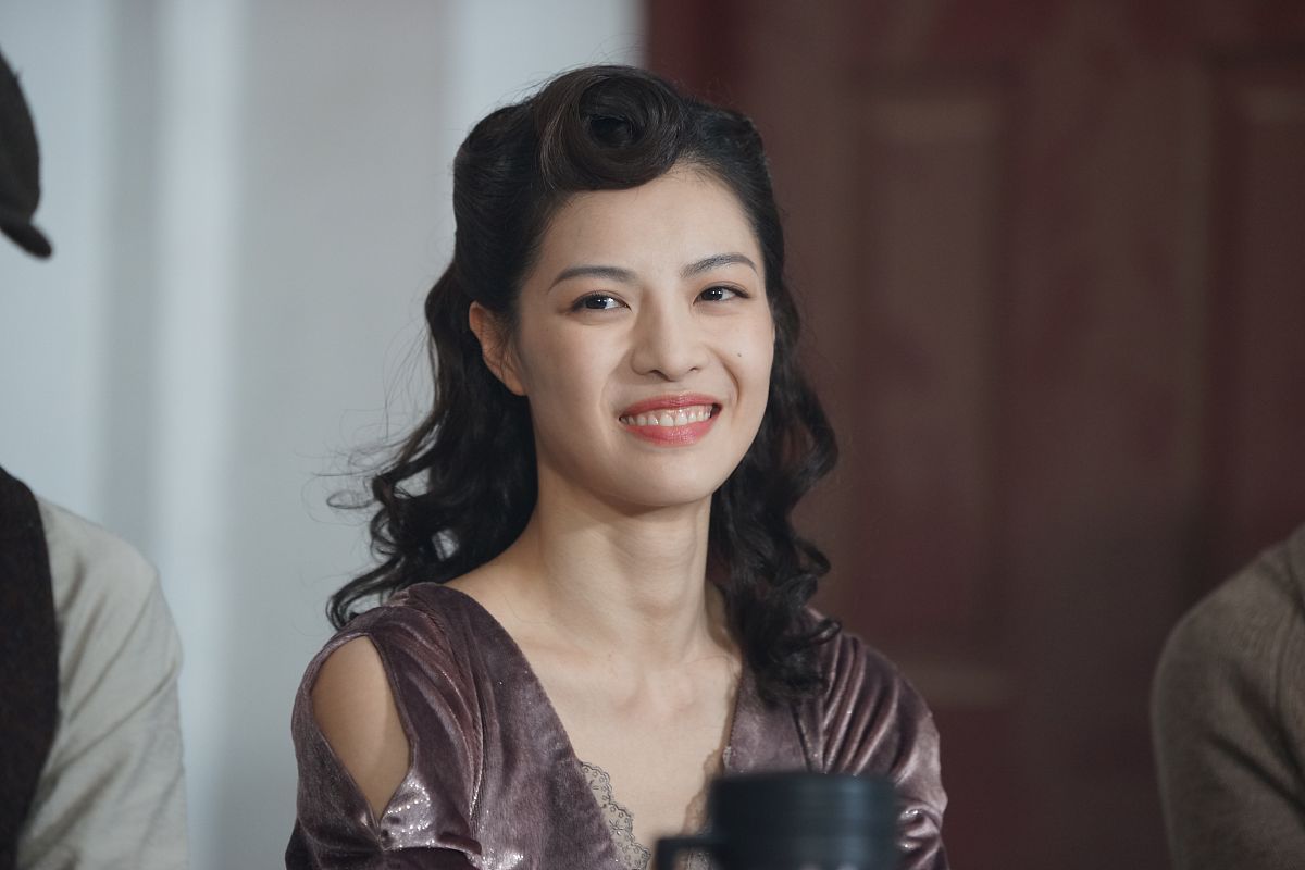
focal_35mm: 200
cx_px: 652
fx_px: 7249
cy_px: 435
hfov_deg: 10.3
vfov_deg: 6.9
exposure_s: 1/100
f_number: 3.2
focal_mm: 200
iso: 1000
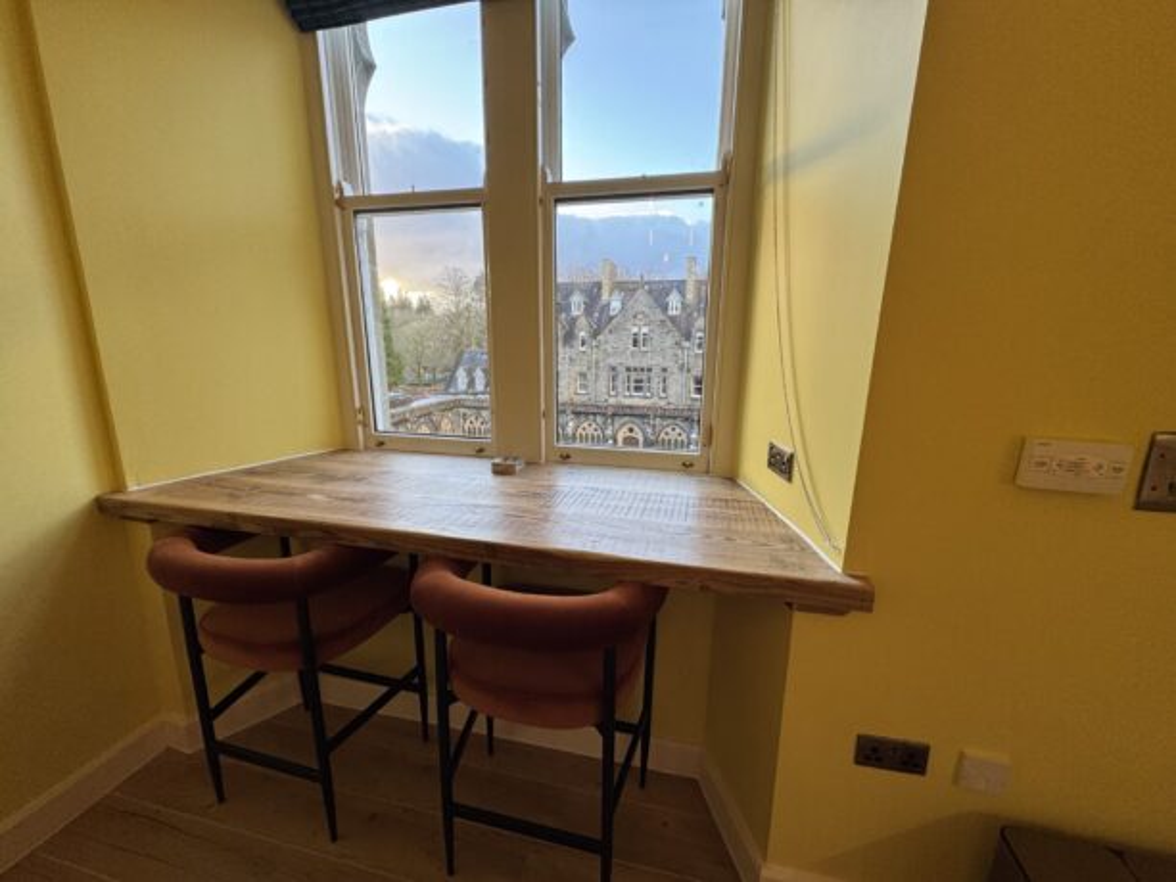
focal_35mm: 14
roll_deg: -0.1
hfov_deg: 102.1
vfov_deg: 85.7
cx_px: 588
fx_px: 476
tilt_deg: -13.0
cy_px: 441
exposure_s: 1/100
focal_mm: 2.22
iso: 80
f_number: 2.2
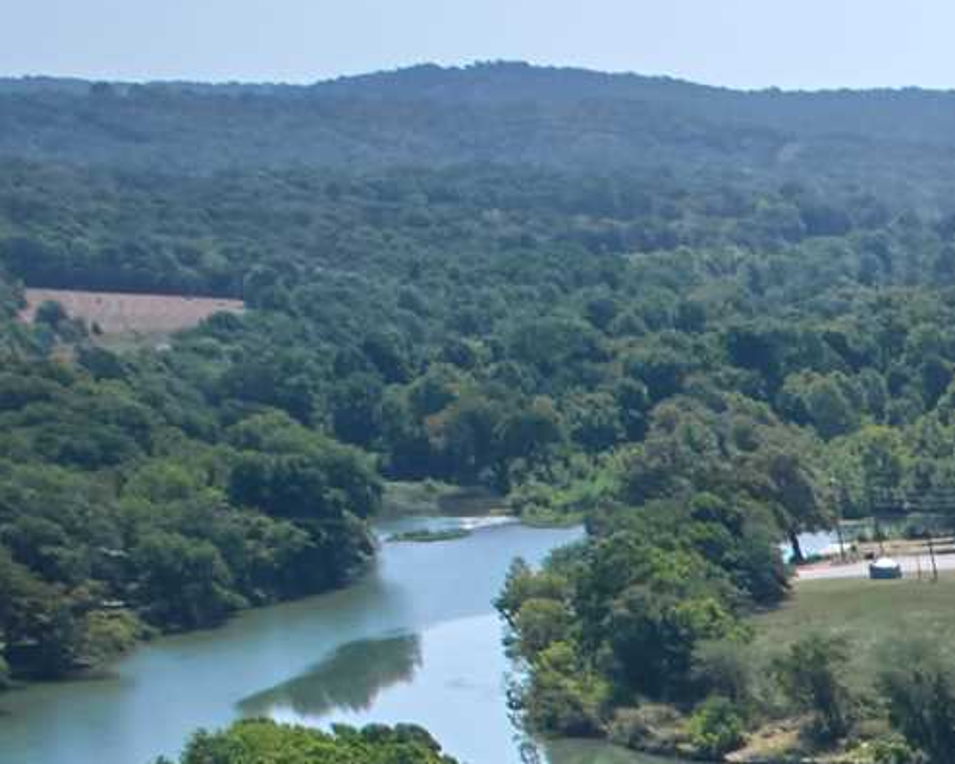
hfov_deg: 11.0
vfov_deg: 10.6
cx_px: 2682
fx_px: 3618
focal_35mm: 128
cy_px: 1750
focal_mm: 8.38
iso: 100
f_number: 2.8
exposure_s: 1/1600
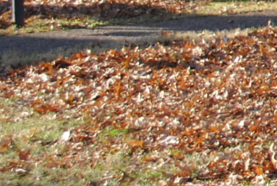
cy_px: -315
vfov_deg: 5.1
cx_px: 829
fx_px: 1988
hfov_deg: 7.1
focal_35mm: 258
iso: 100
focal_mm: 28
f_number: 4.5
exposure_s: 1/125
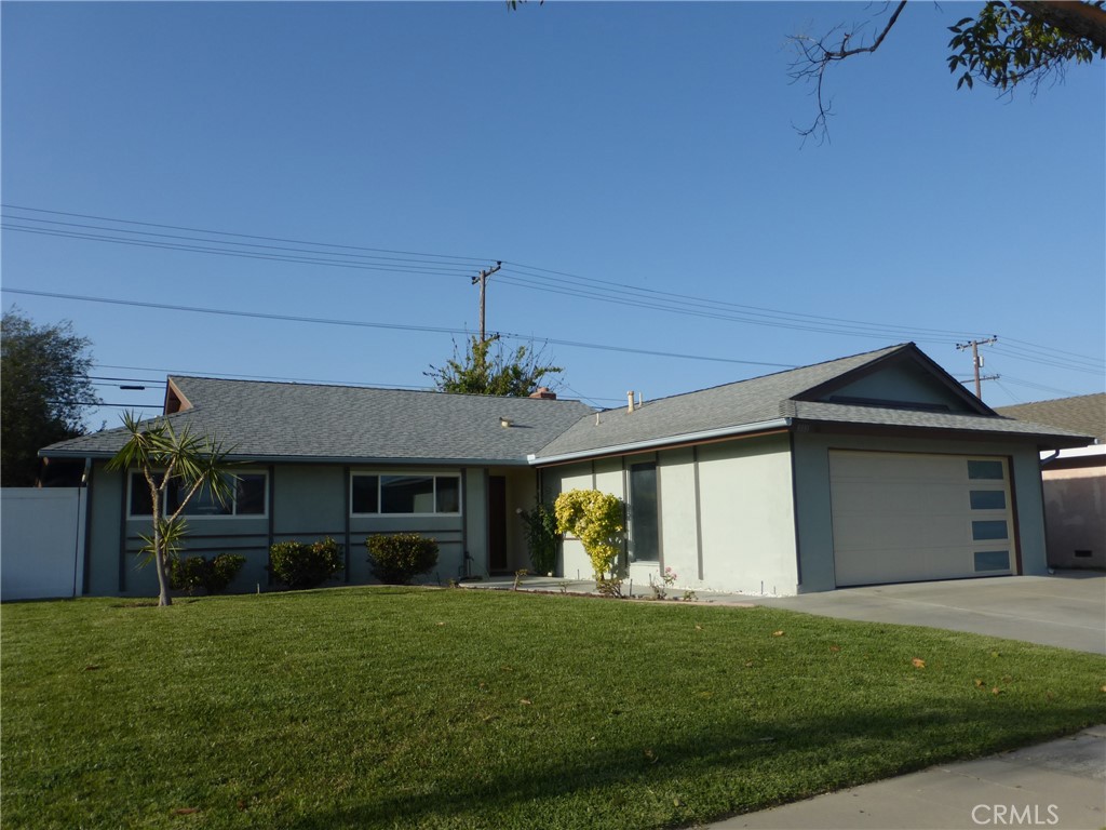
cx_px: 553
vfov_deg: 51.4
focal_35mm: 27
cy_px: 415
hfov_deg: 65.3
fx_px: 863
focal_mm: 4.8
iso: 100
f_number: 3.4
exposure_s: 1/1300
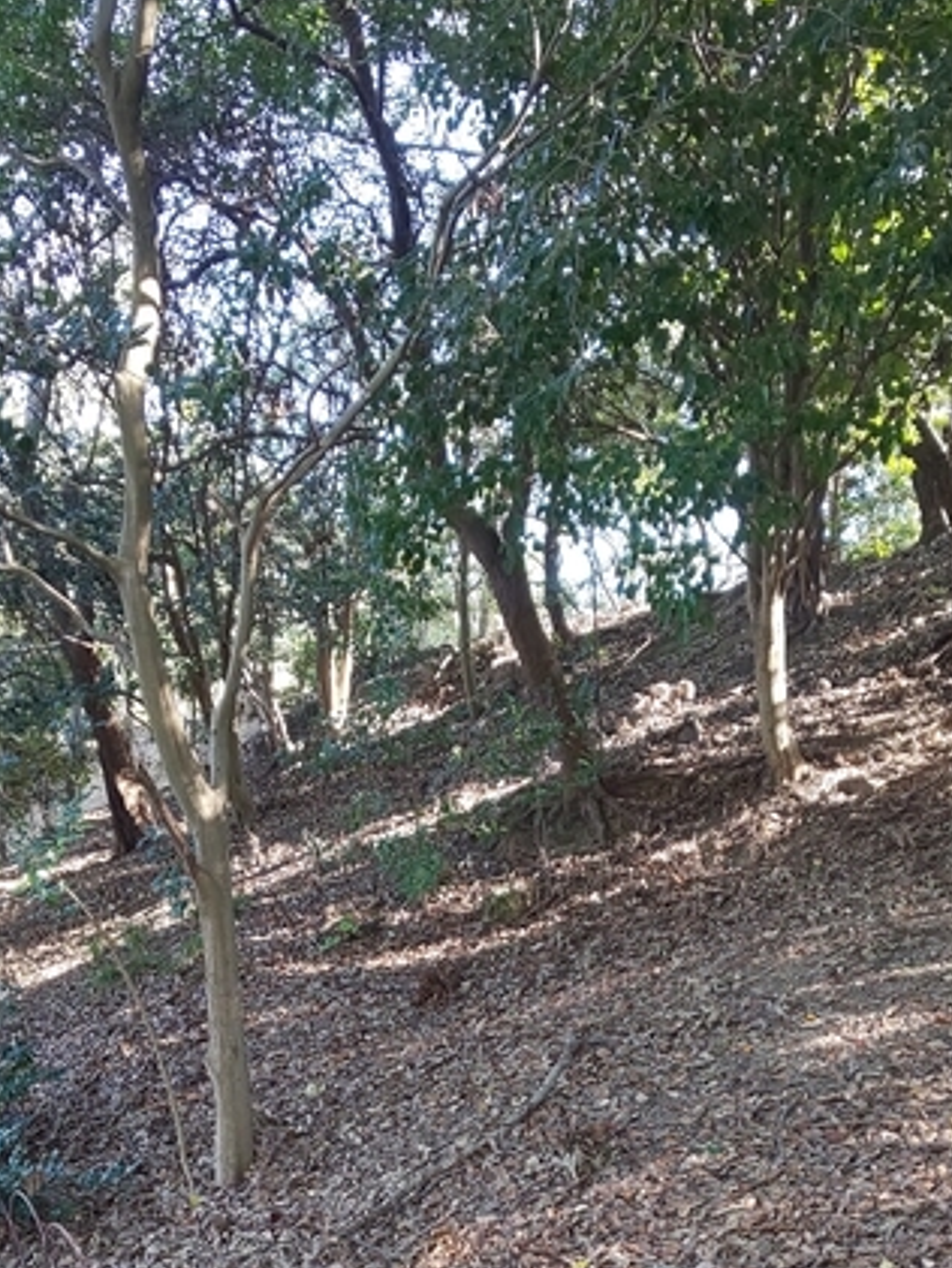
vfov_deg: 44.9
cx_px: 515
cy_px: 1117
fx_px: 1393
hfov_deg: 37.7
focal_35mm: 38
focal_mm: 3.45
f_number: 1.94
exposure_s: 1/33
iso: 57
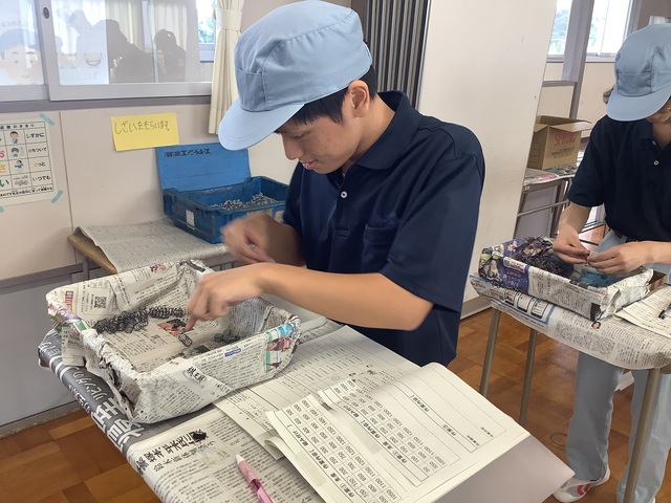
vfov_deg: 45.4
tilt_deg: -18.9
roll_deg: -1.7
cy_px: 252
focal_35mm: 31
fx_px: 601
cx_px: 336
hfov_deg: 58.4
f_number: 2.4
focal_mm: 3.3
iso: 50
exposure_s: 1/50
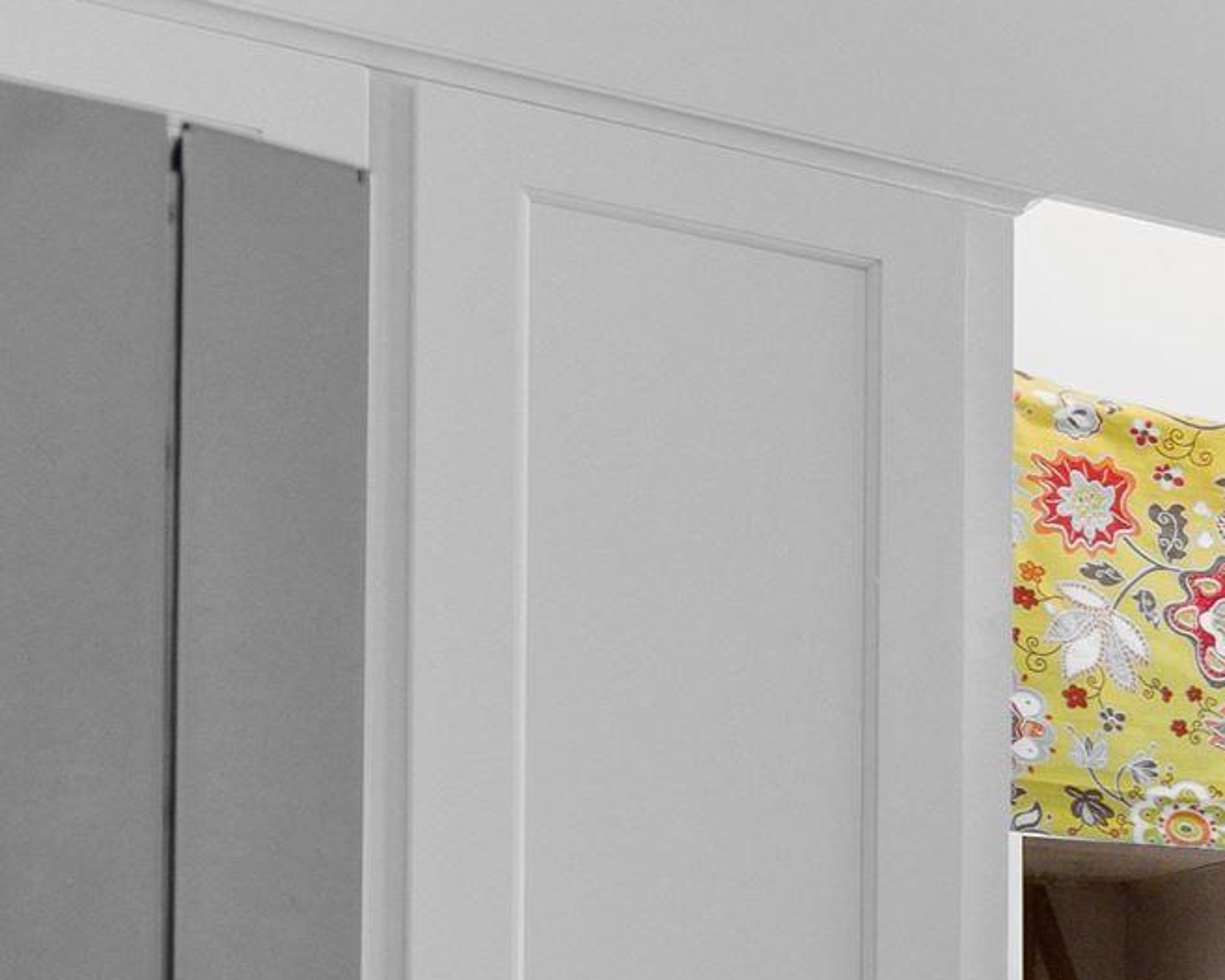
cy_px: 1217
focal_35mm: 79
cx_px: 2581
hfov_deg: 16.7
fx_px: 2865
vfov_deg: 18.3
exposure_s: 1/40
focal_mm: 12
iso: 100
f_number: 4.8
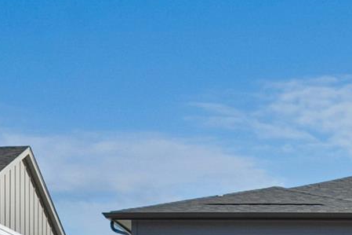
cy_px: 375
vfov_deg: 12.1
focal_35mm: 107
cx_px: 372
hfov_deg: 18.5
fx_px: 1046
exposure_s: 1/125
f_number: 9
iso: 400
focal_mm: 20
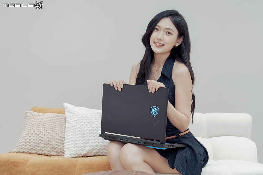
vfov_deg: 28.1
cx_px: 132
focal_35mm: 48
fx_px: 351
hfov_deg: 41.1
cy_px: 88
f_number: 5.6
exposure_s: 1/60
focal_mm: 48
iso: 1600
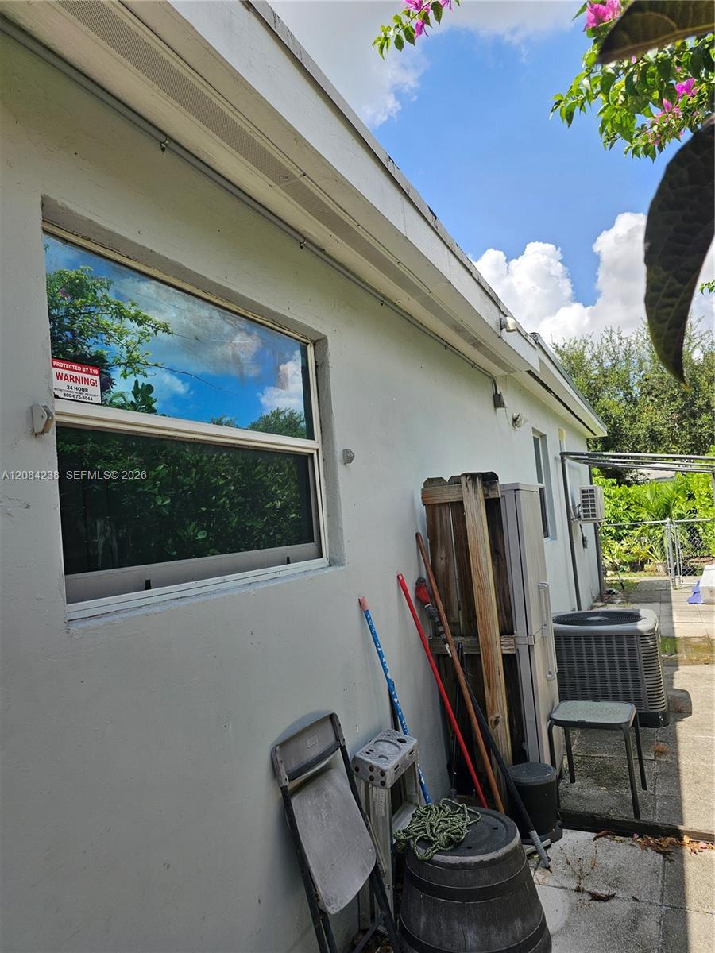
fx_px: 633
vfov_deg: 73.9
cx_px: 358
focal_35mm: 23
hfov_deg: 58.9
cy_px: 476
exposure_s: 1/420
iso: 10
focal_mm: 6.3
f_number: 1.7
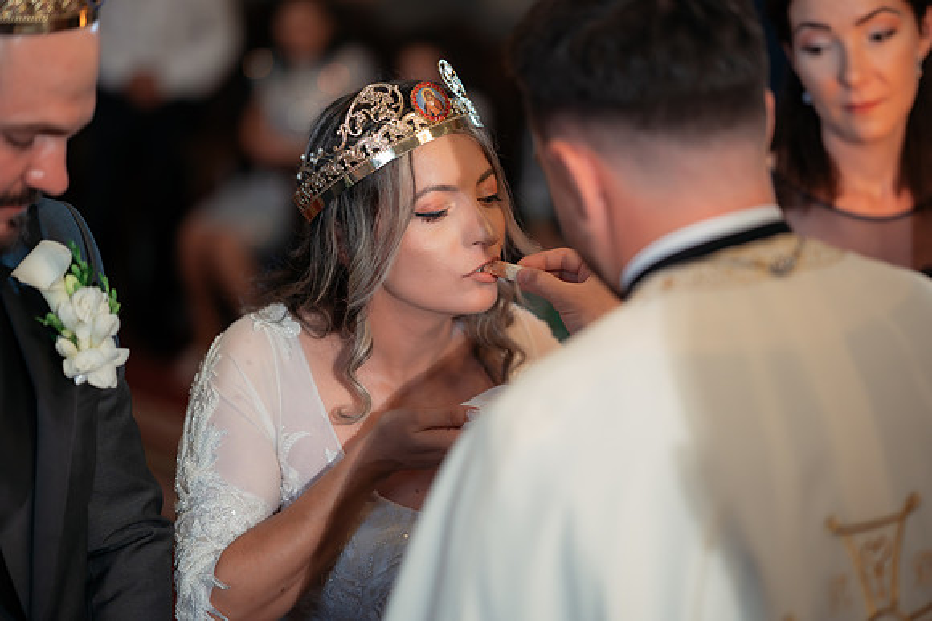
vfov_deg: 16.1
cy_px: 310
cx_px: 466
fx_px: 2199
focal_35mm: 85
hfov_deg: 23.9
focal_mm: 85
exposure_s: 1/200
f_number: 1.8
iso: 1600
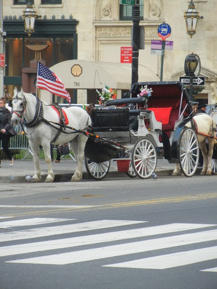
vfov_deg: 8.6
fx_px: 1914
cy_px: 144
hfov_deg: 6.5
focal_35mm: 229
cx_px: 108
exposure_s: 1/60.7
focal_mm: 41.2
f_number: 4.8
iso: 160
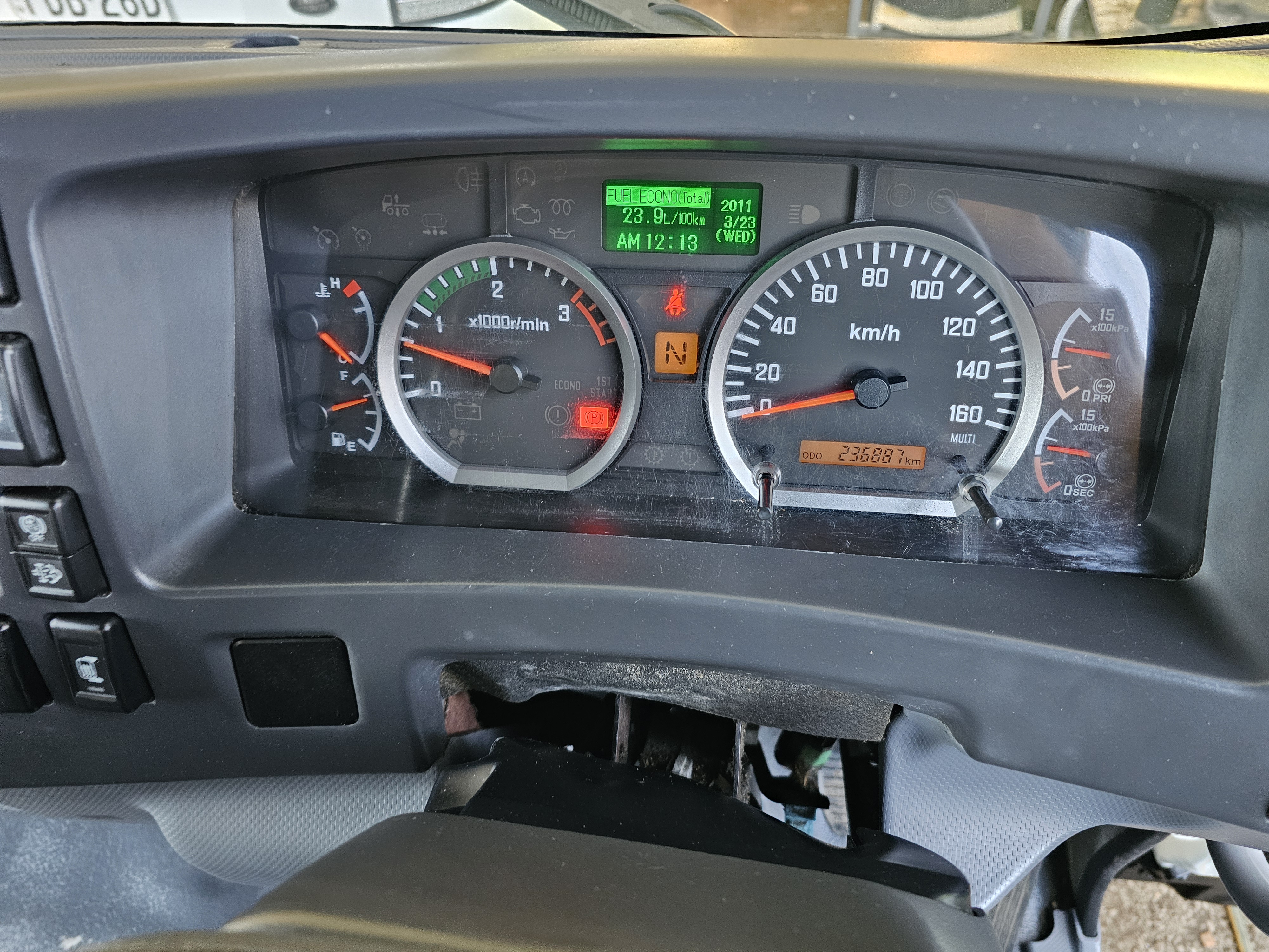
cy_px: 476
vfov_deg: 58.9
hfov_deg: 73.9
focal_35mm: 23
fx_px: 843
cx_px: 634
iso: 500
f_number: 1.7
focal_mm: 6.3
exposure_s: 1/50
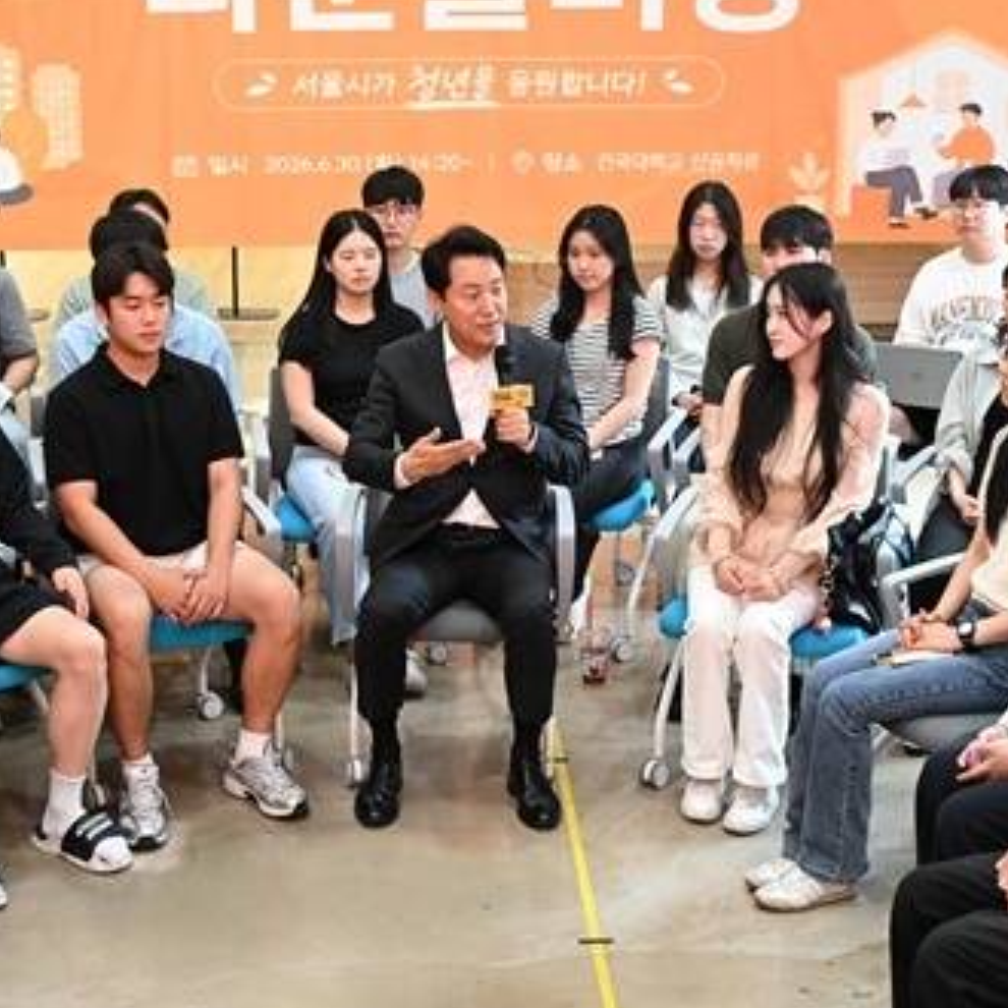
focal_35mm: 66
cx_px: 428
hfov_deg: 26.1
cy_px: 389
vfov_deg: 26.0
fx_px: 2174
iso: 5000
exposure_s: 1/125
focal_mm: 40
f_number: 5.6
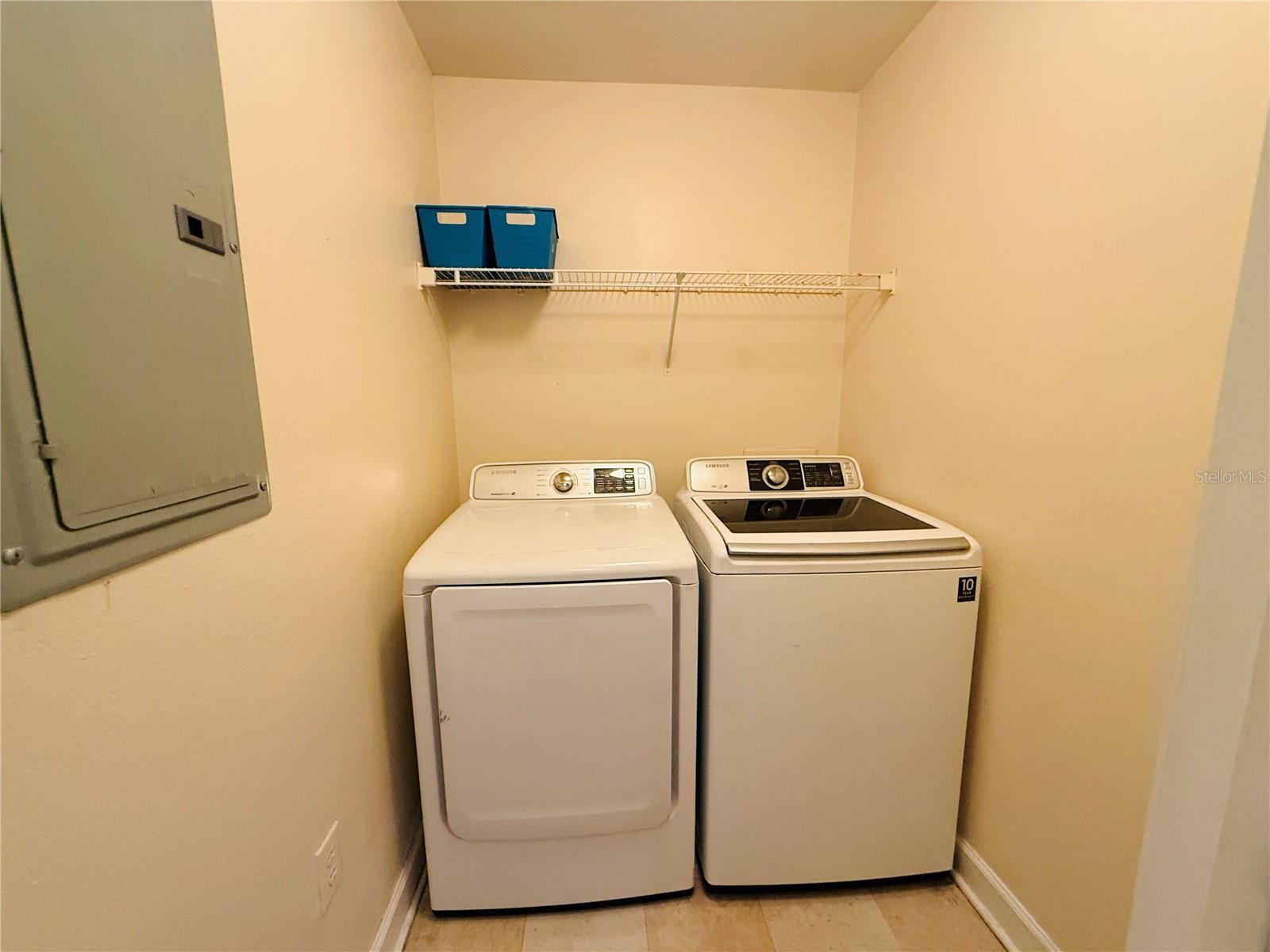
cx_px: 635
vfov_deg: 85.7
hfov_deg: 102.1
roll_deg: +0.0
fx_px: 514
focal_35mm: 14
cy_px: 476
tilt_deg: -7.9
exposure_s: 1/60
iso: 400
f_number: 2.2
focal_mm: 2.22
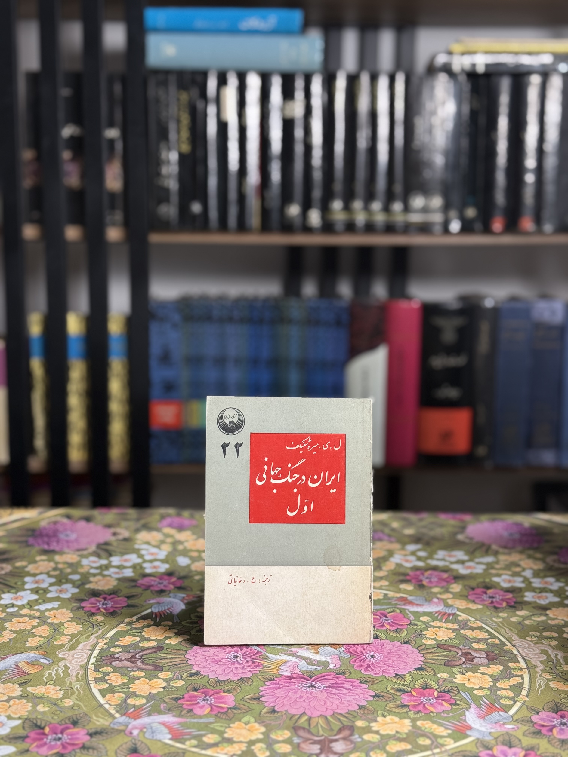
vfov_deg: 39.7
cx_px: 284
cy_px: 378
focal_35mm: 48
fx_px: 1050
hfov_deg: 30.3
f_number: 1.78
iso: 64
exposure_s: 1/100
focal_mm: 6.76
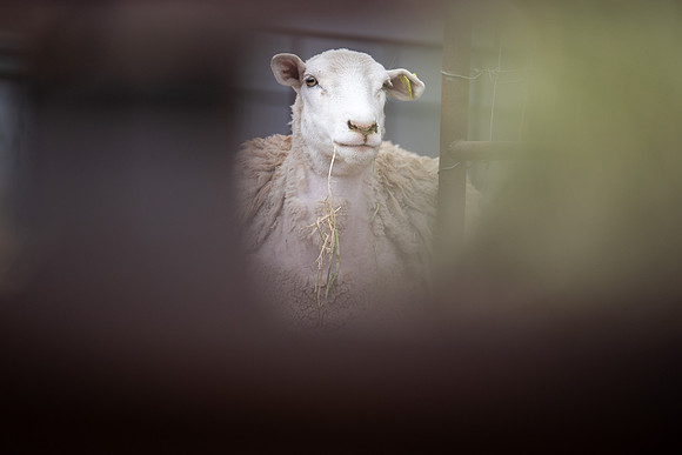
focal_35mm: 200
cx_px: 341
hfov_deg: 10.3
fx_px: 3790
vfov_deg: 6.9
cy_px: 228
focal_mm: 200
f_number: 2.8
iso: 500
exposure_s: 1/2500
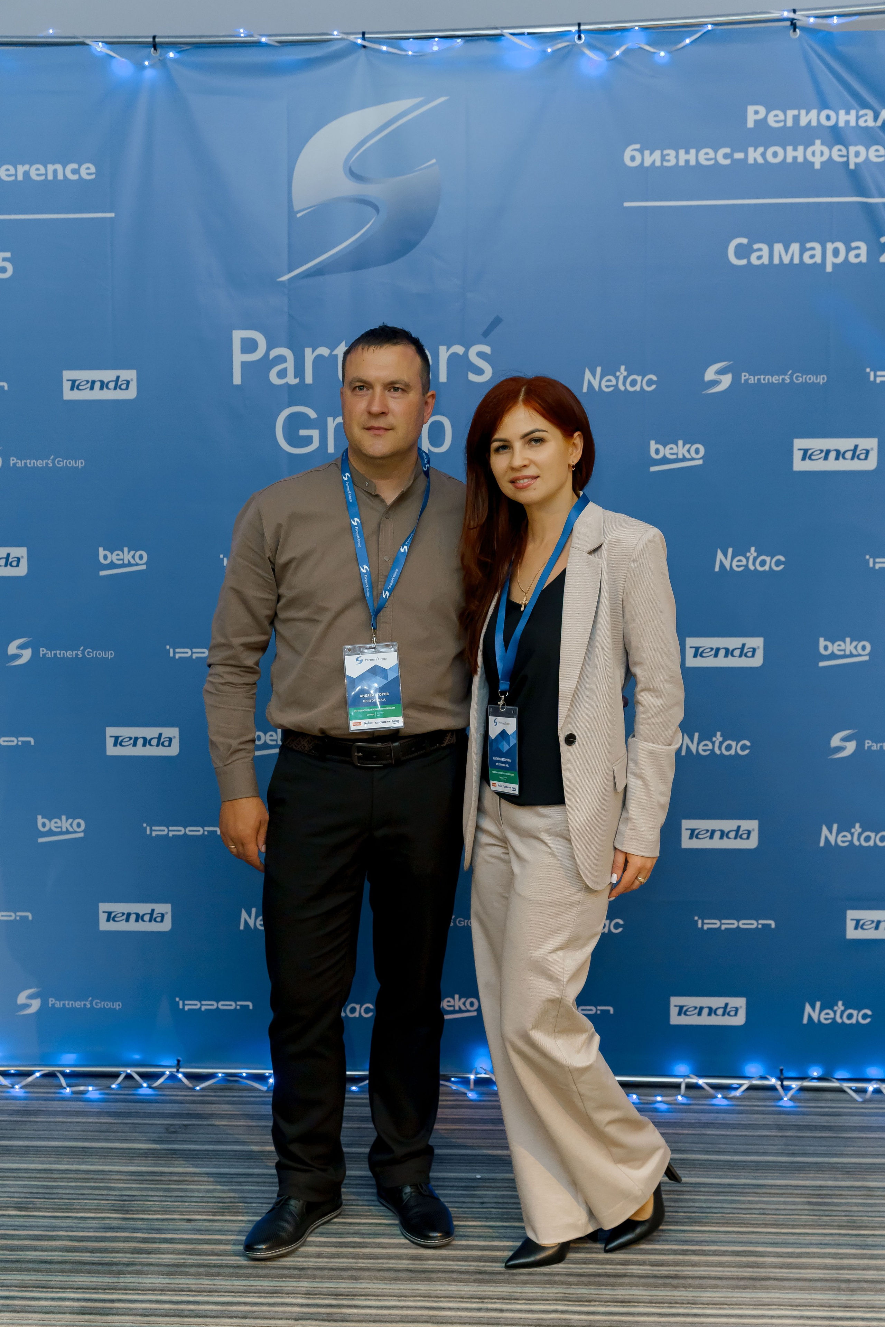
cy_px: 664
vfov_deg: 47.4
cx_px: 442
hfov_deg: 32.6
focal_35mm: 41
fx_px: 1512
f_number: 4.5
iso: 3200
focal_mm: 41
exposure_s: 1/125
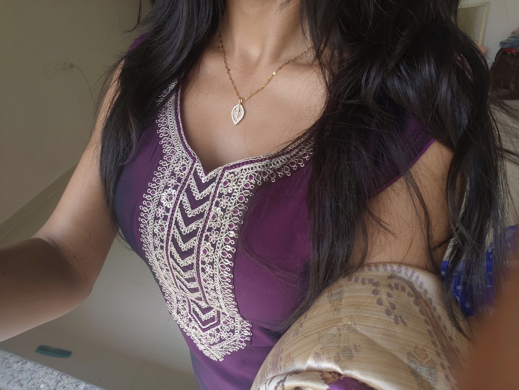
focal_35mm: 20
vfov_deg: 66.1
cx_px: 260
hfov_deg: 81.7
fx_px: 300
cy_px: 195
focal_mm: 3.09
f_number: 16
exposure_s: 1/50
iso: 108
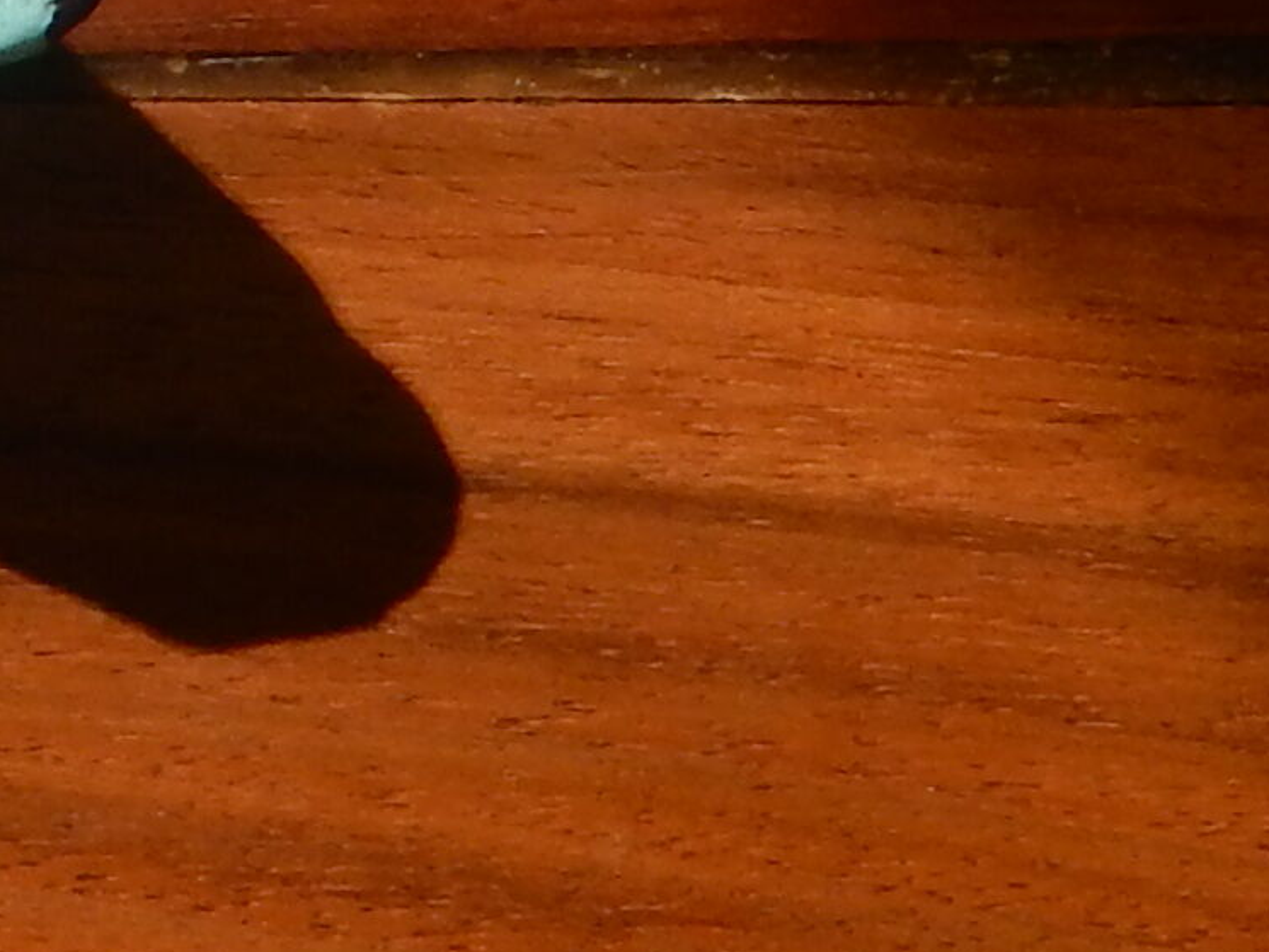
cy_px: -455
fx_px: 9753
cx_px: -2265
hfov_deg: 6.8
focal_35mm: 266
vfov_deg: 5.5
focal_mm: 7.6
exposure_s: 1/320
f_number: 4.2
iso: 125
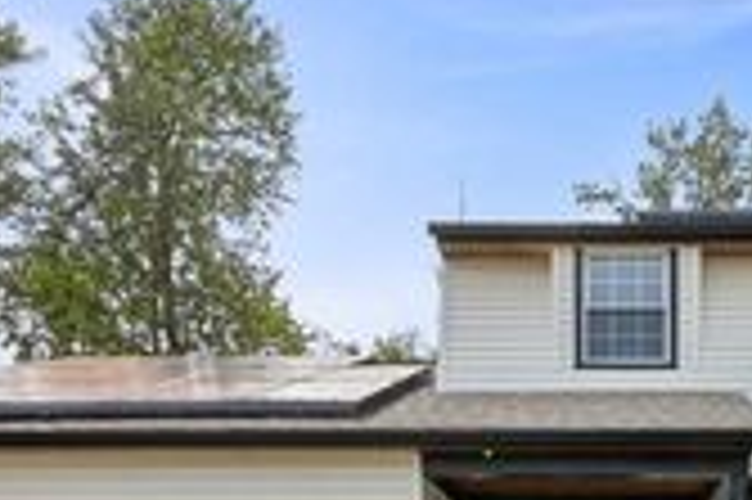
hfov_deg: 44.3
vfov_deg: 27.8
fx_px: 876
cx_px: 599
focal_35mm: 42
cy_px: 606
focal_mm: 14
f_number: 11
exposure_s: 1/400
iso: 400
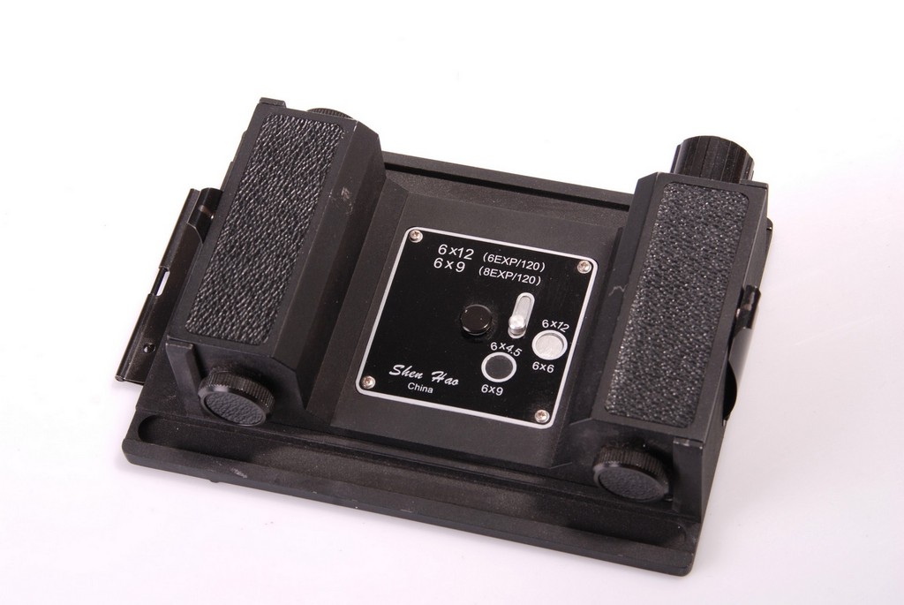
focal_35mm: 98
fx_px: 2451
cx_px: 452
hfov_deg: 20.9
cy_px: 302
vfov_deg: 14.1
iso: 100
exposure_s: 1/80
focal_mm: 65
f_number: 13
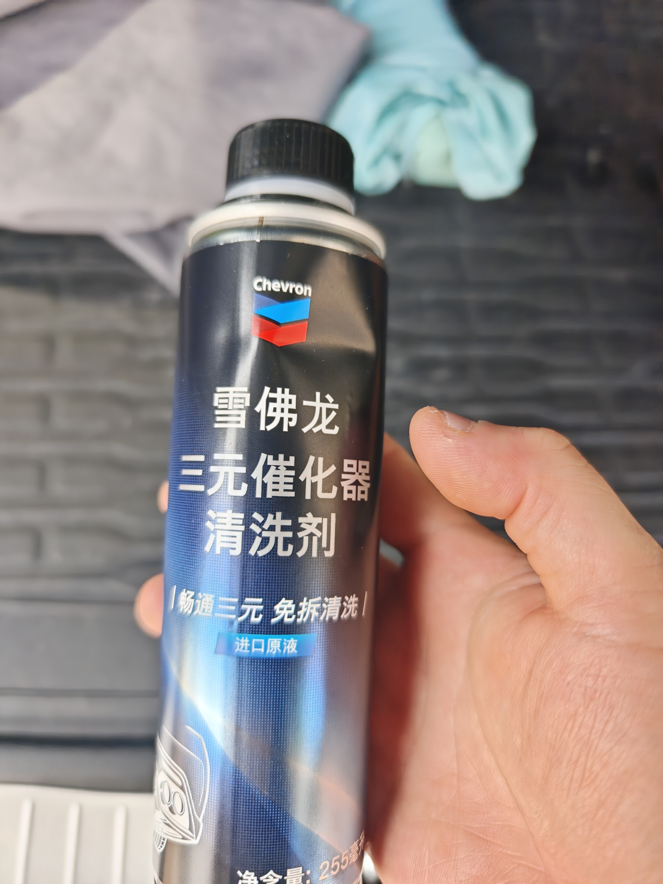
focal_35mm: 23
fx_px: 587
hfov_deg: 58.9
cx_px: 332
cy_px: 442
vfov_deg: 73.9
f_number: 1.8
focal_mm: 8.67
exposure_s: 1/200
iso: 160
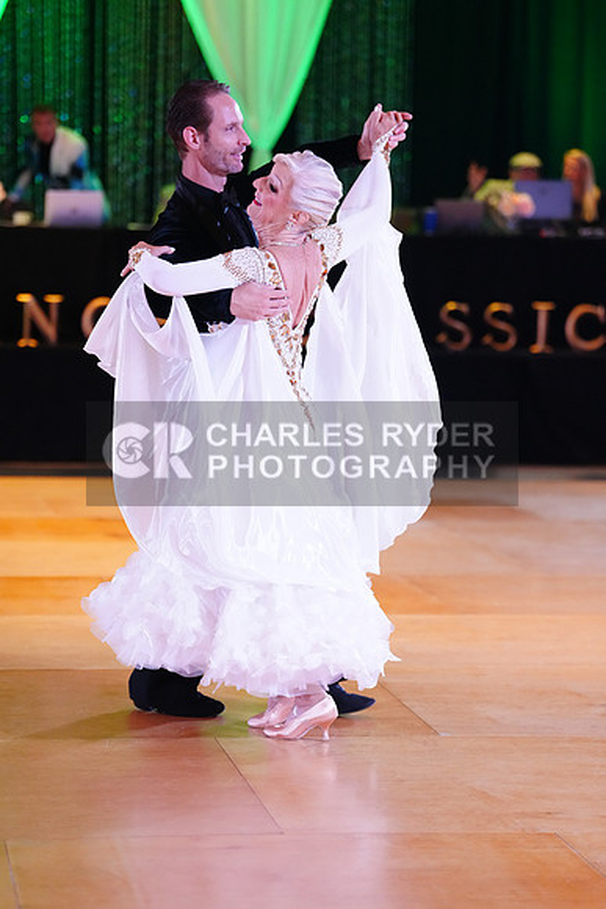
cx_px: 303
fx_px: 2649
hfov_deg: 13.0
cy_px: 454
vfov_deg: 19.5
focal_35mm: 105
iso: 5000
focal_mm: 105
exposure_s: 1/400
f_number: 2.8
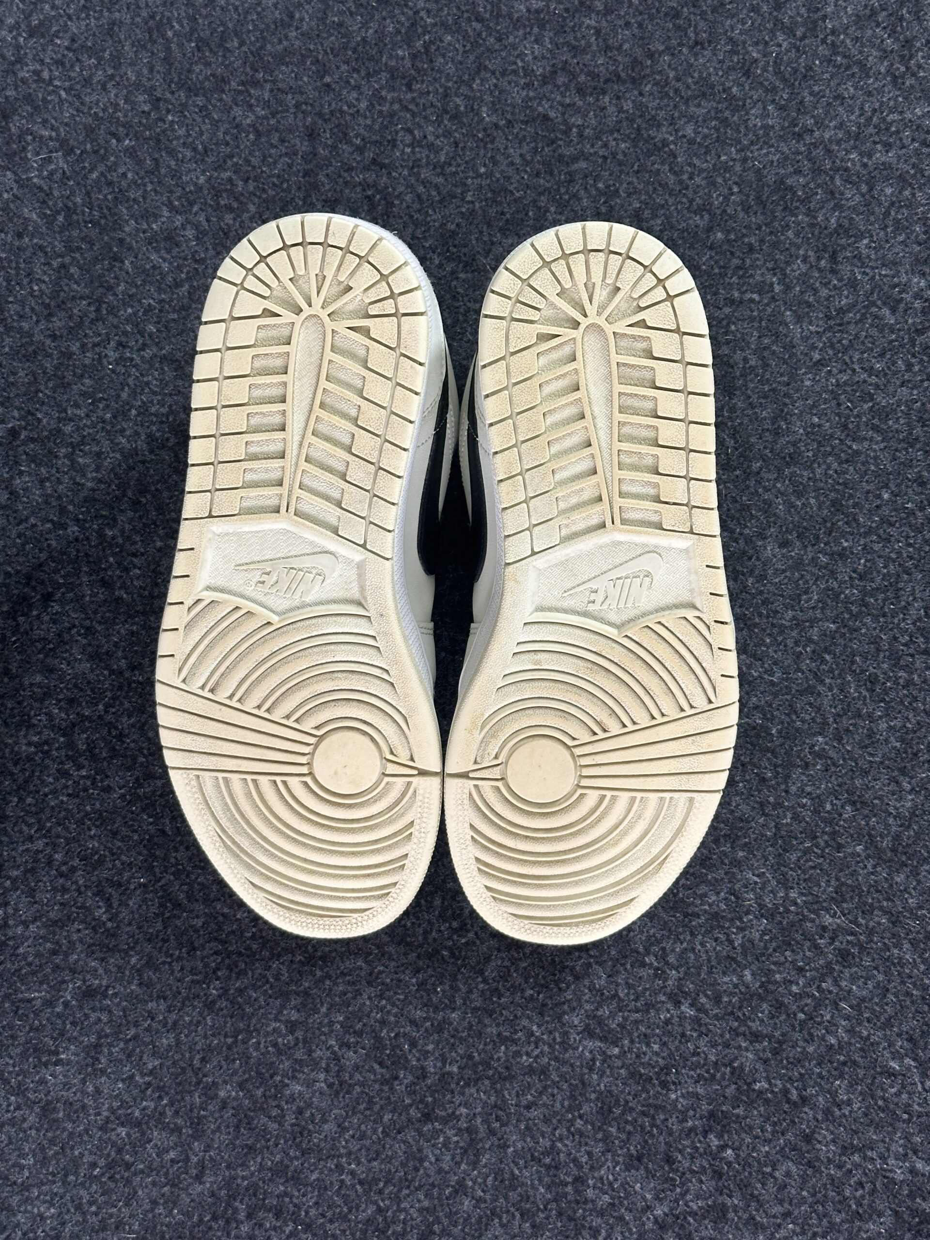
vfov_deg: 39.7
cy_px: 620
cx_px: 465
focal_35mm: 48
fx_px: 1719
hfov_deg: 30.3
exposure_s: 1/50
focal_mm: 6.86
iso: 160
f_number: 1.78
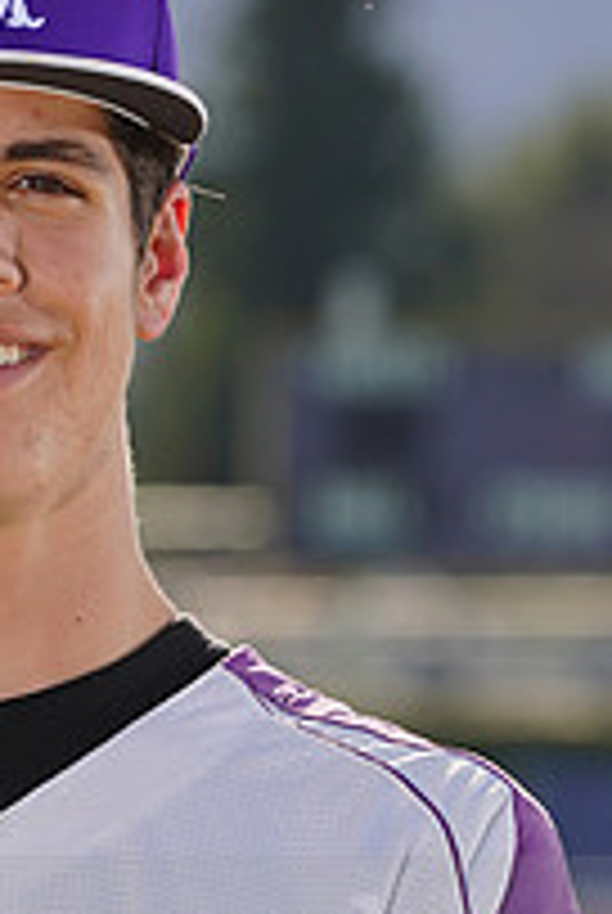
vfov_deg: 2.8
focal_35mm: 739
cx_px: -74
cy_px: 919
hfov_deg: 1.9
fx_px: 18779
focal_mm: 259
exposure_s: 1/250
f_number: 9
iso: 100
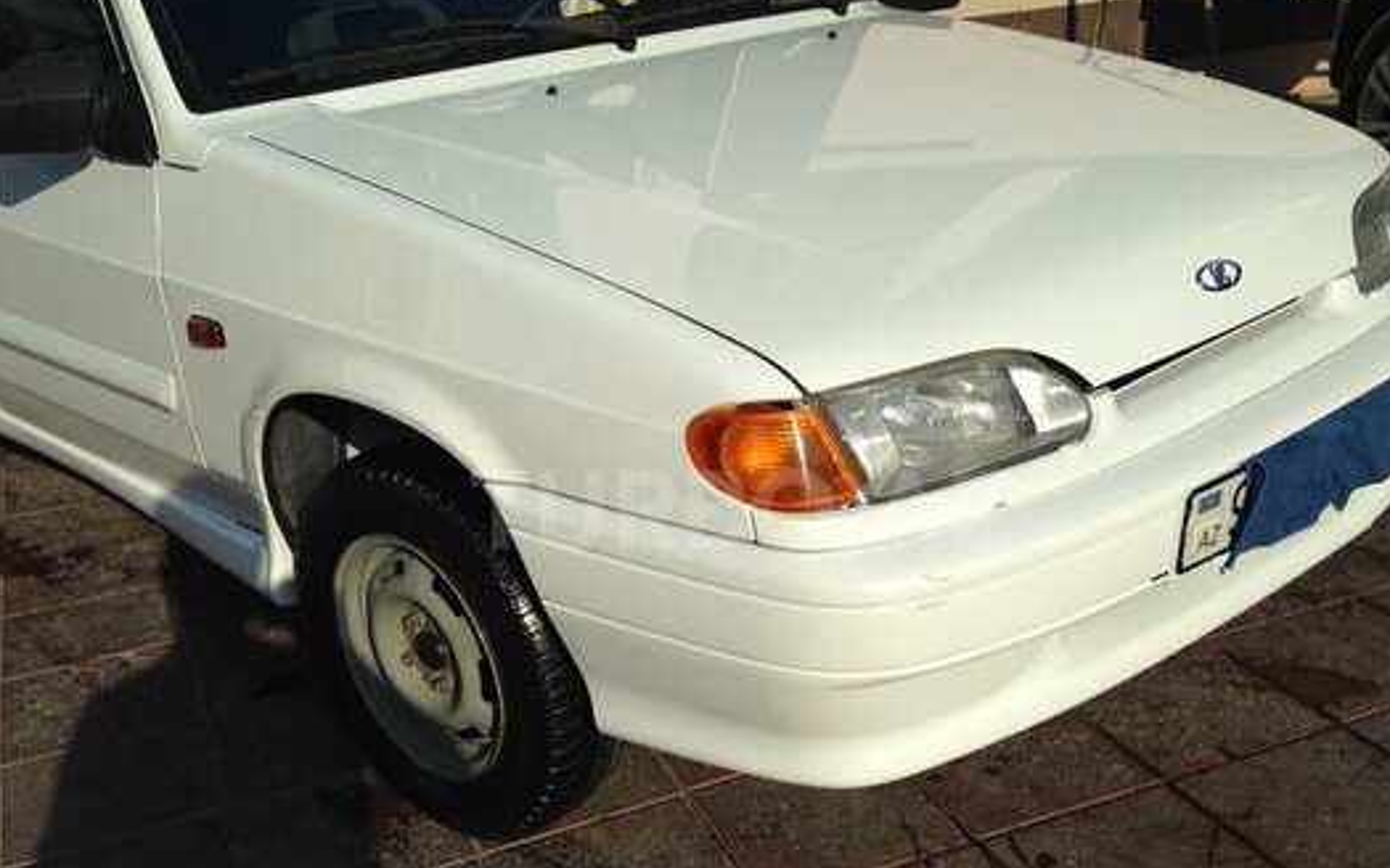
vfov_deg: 29.2
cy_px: 509
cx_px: 741
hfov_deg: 45.2
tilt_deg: -20.2
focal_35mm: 44
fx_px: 1667
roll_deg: +3.8
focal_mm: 4.12
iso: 50
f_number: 2.4
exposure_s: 1/3195
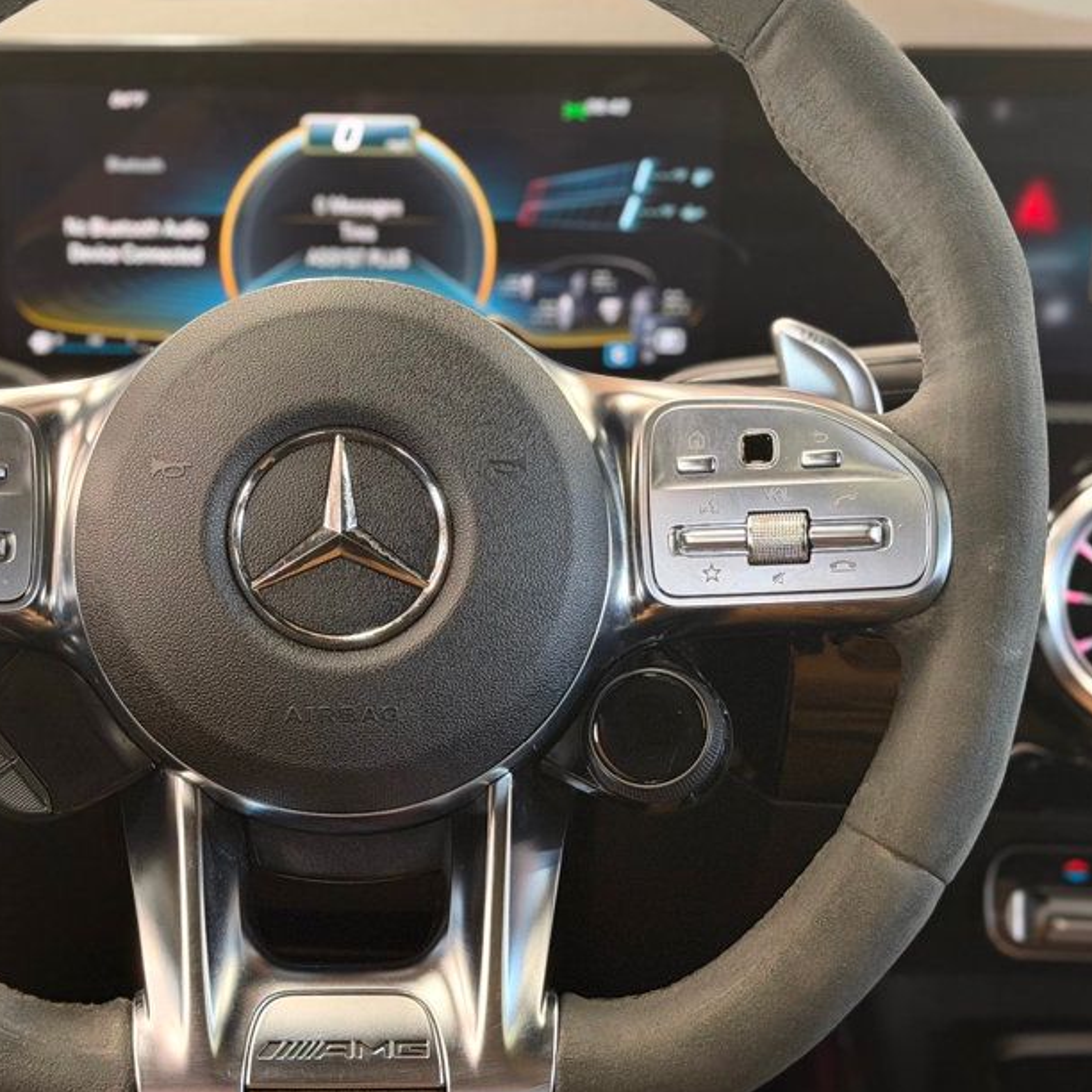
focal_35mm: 71
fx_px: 2534
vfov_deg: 24.3
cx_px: 359
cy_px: 500
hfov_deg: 24.2
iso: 250
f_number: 1.78
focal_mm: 6.76
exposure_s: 1/40
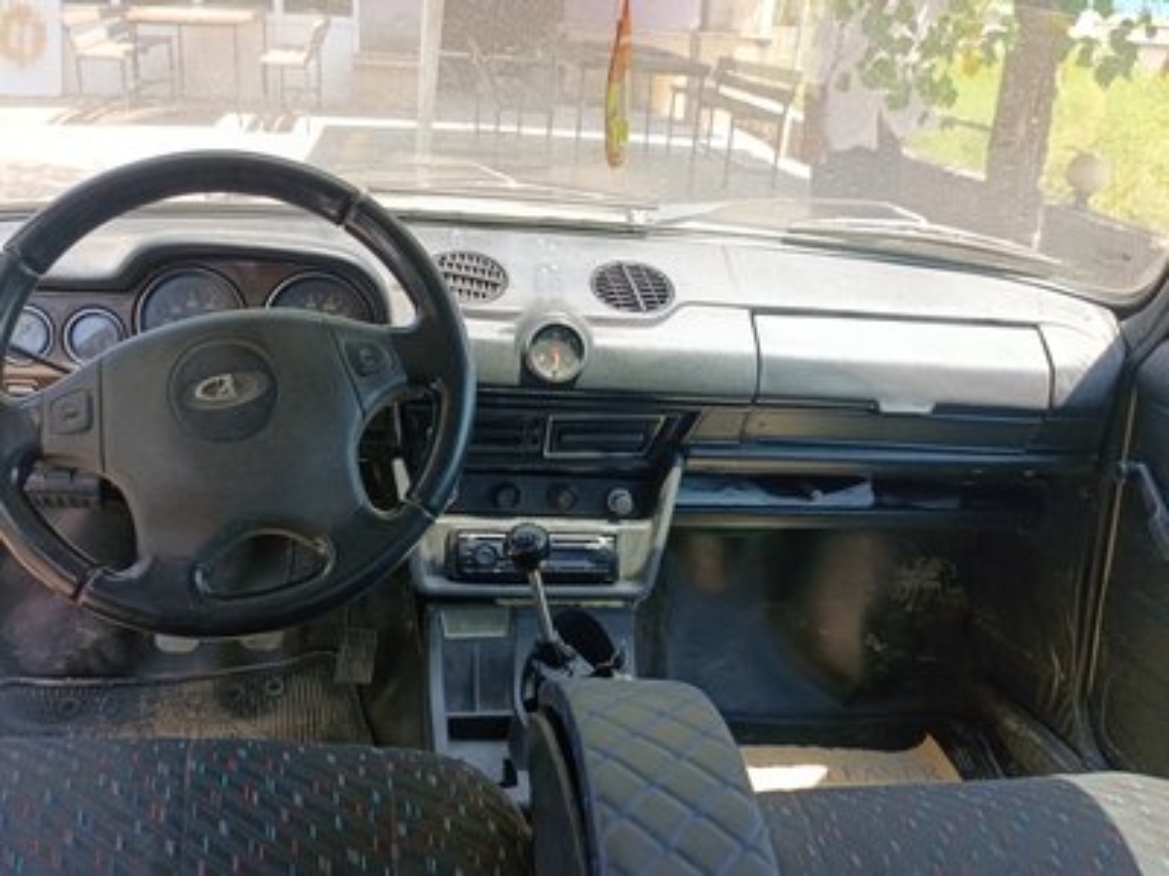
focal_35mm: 35
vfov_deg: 40.7
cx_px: 584
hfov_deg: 52.6
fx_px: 1182
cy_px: 438
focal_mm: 6.14
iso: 64
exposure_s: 1/100
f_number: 1.6
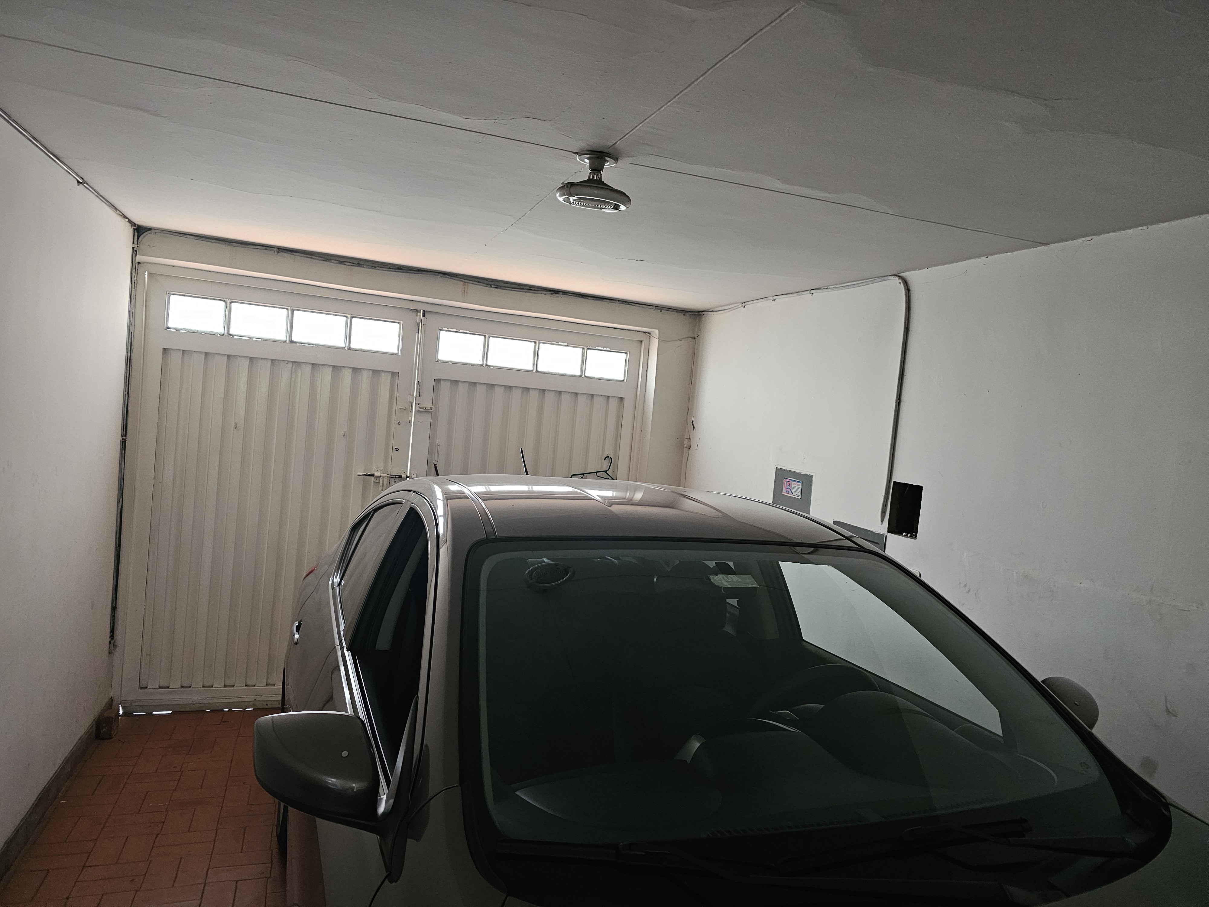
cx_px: 604
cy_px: 454
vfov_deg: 58.9
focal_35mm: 23
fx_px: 803
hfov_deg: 73.9
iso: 640
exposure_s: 1/60
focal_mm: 6.3
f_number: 1.7
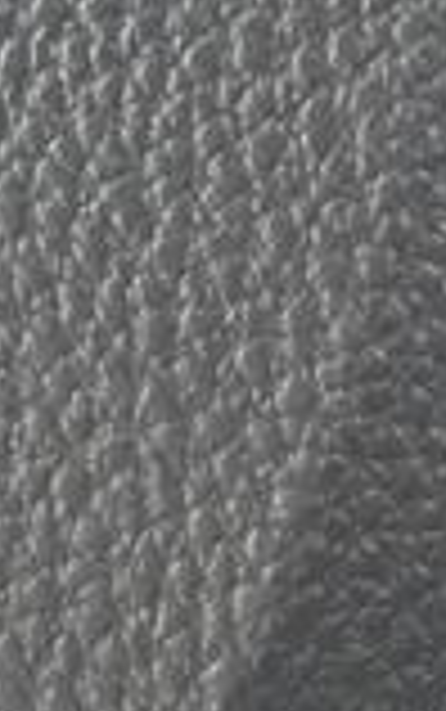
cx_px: 1045
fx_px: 4077
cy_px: -81
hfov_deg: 6.0
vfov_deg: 9.9
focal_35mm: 210
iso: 19
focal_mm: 6.9
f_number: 1.68
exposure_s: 1/128
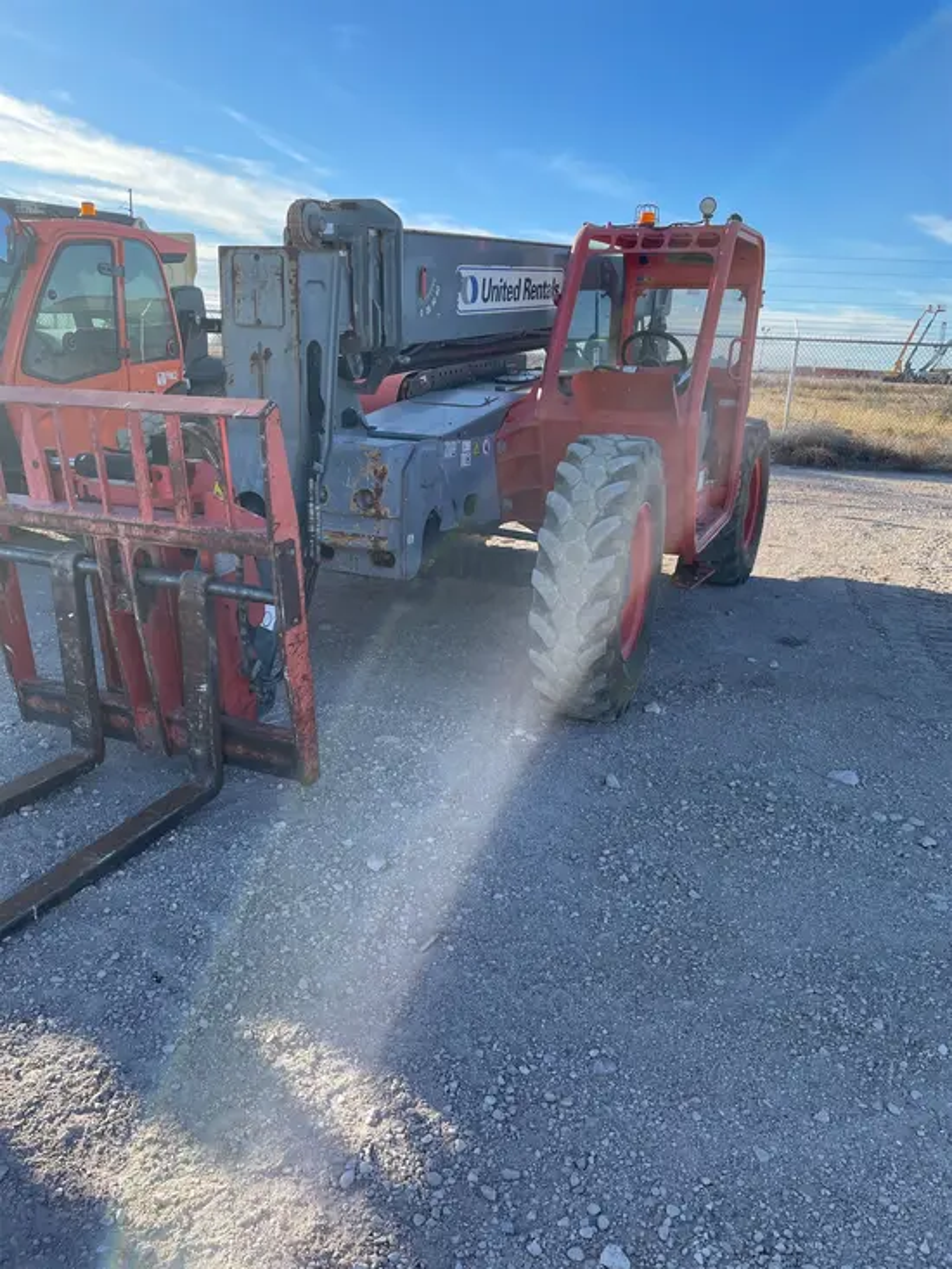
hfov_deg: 53.1
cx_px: 476
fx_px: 953
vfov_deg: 67.3
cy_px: 634
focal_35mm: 26
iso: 32
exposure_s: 1/1435
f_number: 1.6
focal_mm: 4.2
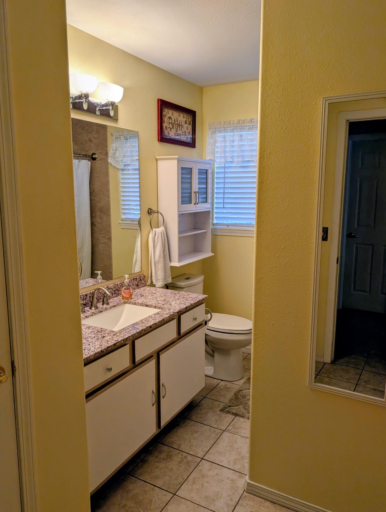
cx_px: 193
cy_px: 256
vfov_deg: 71.5
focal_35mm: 24
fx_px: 356
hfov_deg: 56.9
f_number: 1.68
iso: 26
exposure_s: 1/120
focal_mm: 6.9
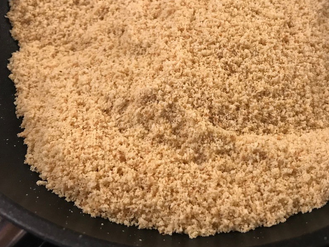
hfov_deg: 50.9
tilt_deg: -53.5
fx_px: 342
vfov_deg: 39.5
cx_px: 201
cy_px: 97
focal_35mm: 36
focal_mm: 3.99
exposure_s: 1/16
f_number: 1.8
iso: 100
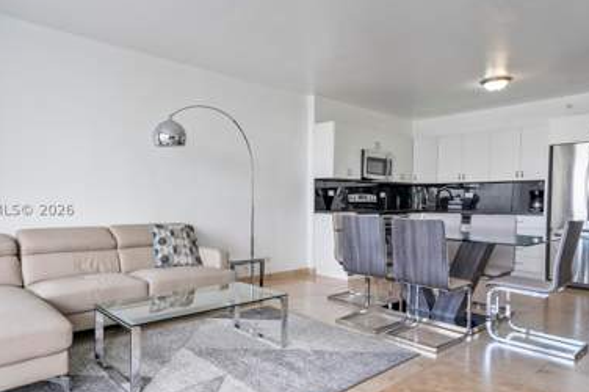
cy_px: 208
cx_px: 248
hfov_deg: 75.6
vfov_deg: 55.0
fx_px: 376
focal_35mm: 23
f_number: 8
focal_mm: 18
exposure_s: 1/25
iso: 400
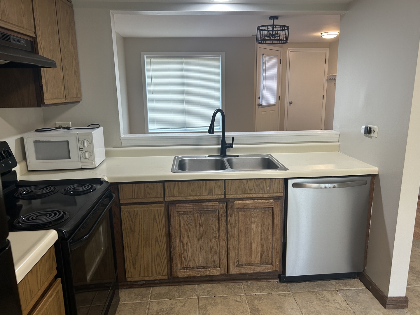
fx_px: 315
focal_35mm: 26
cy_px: 158
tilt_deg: -12.4
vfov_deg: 53.1
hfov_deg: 67.3
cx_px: 210
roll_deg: +0.4
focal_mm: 5.7
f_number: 1.5
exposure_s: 1/60
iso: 80
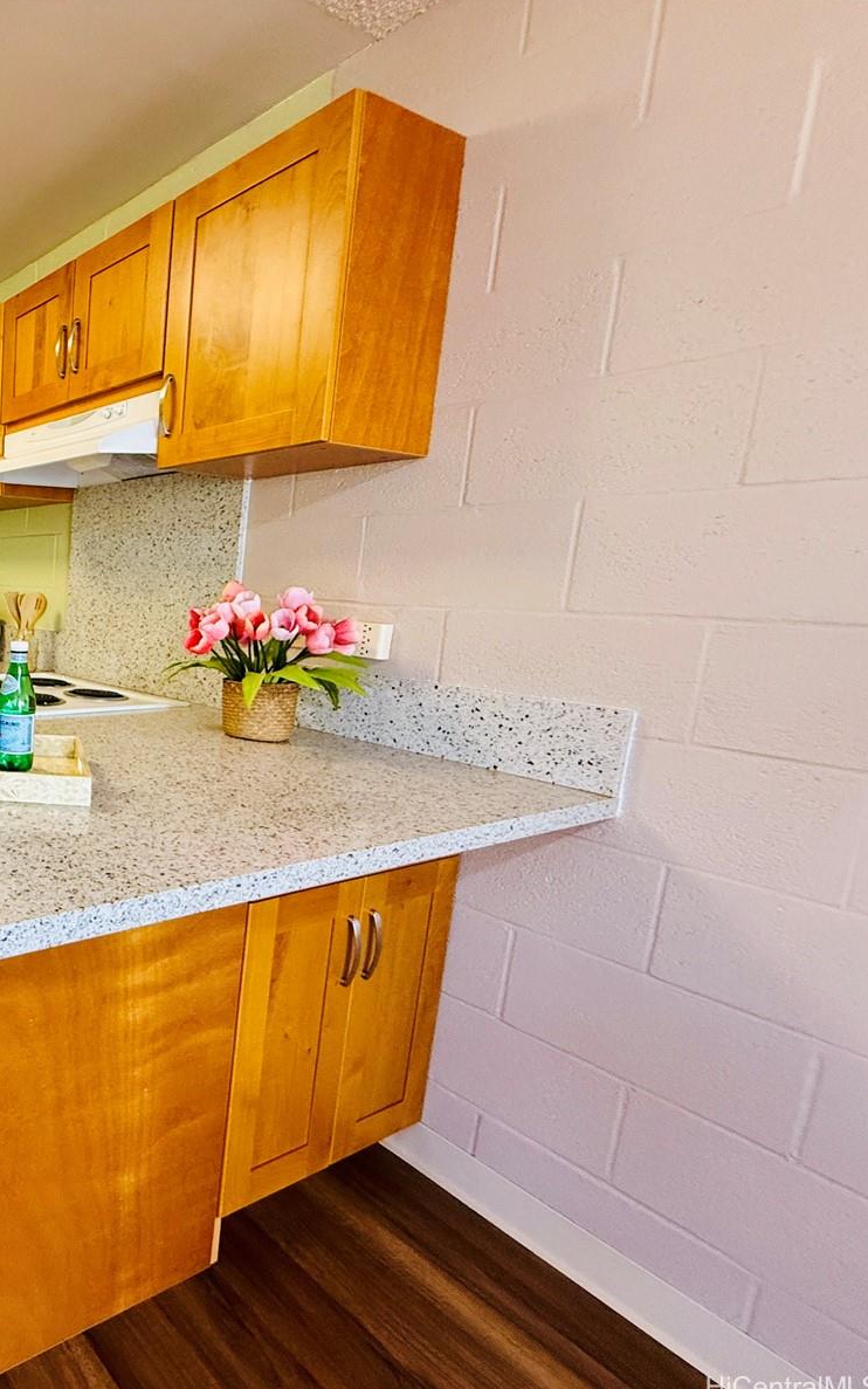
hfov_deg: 46.4
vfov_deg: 85.1
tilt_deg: -8.4
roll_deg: -1.4
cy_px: 696
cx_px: -57
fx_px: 757
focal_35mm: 20
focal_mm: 2.22
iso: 320
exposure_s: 1/120
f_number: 2.2
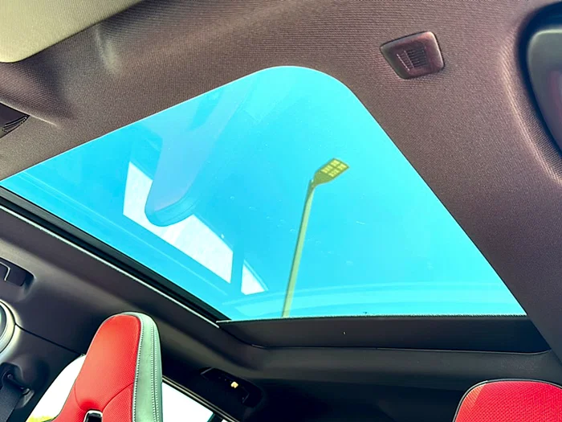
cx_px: 281
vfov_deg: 54.9
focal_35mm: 25
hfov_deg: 69.4
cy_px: 211
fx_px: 406
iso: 64
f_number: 1.78
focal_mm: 6.86
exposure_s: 1/127
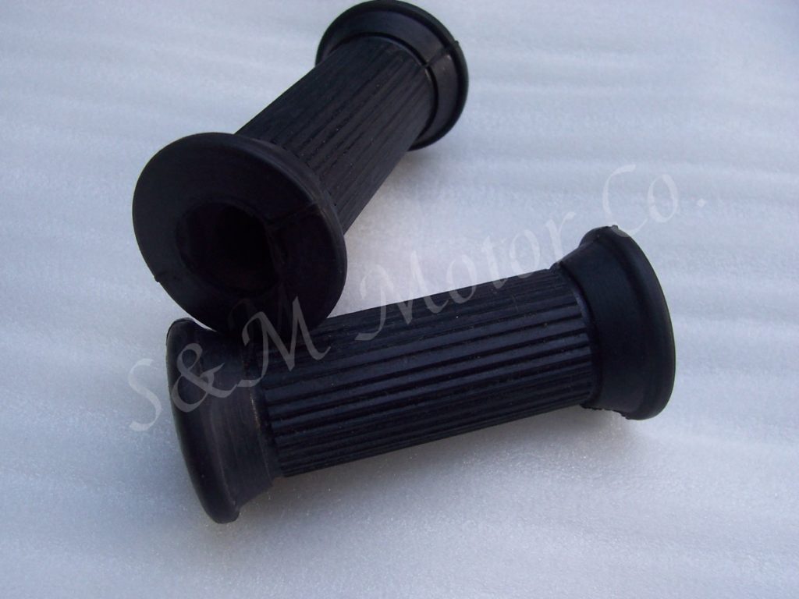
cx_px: 400
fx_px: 854
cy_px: 300
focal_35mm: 37
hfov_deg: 50.1
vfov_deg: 38.7
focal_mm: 5.6
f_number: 2.8
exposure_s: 1/250
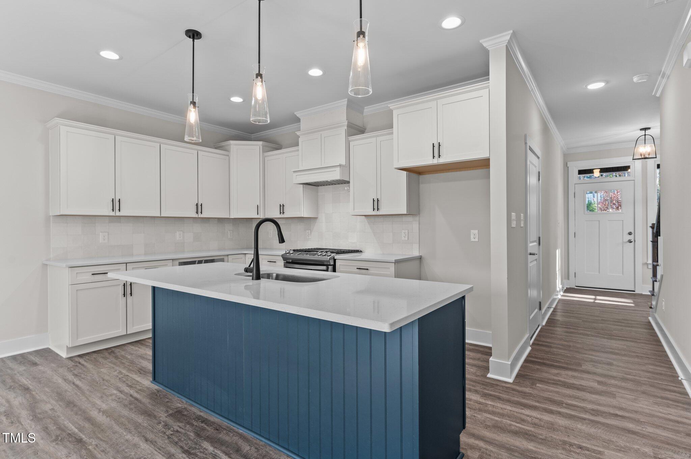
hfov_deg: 90.0
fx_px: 345
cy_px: 230
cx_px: 346
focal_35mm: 18
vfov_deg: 67.3
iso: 400
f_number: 6.3
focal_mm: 18
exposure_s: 1/13
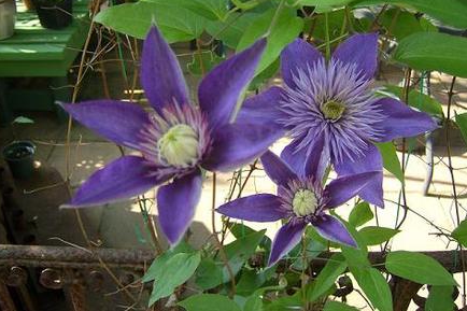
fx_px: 493
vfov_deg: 35.0
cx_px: 232
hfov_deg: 50.7
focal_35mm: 38
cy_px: 135
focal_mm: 6
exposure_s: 1/136
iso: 100
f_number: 2.8
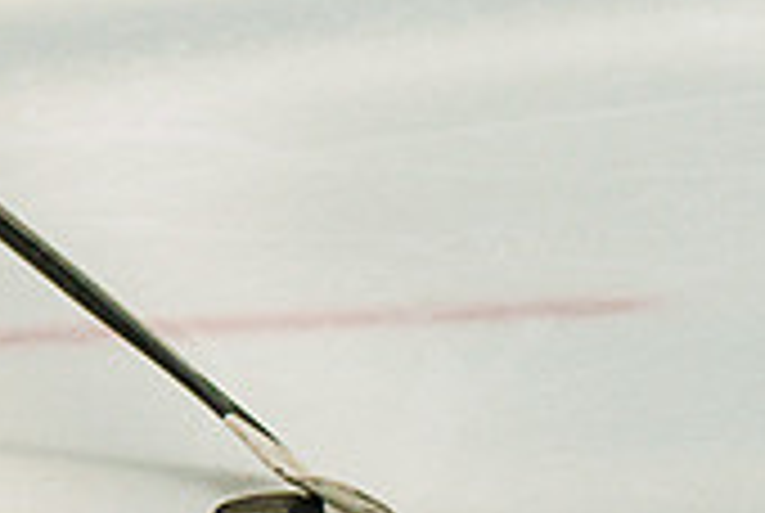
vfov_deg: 2.0
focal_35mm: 687
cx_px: -385
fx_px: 14624
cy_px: -132
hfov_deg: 3.0
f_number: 4
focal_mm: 140
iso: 1600
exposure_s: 1/3200
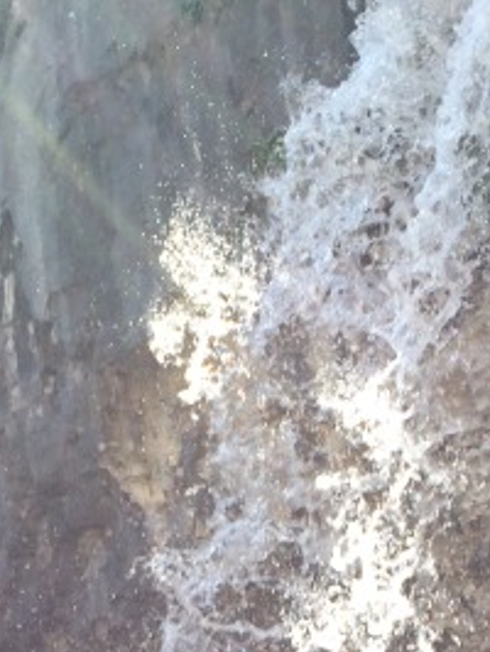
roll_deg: -3.1
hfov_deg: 15.9
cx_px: 279
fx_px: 1752
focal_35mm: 93
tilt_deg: +13.6
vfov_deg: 19.8
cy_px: 790
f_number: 2.2
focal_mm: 4.15
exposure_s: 1/466
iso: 32
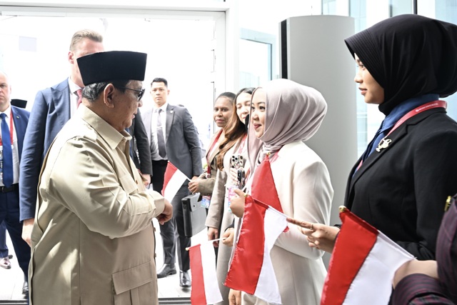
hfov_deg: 73.7
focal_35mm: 24
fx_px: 305
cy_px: 152
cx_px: 228
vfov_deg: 53.2
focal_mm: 24
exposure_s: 1/100
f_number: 6.3
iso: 500
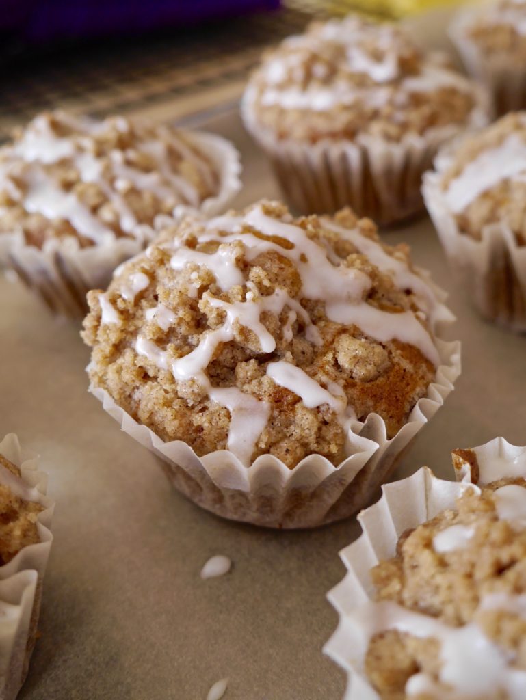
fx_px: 810
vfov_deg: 46.8
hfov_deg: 36.0
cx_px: 263
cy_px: 350
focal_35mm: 40
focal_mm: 20
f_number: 4.4
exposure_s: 1/60
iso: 320
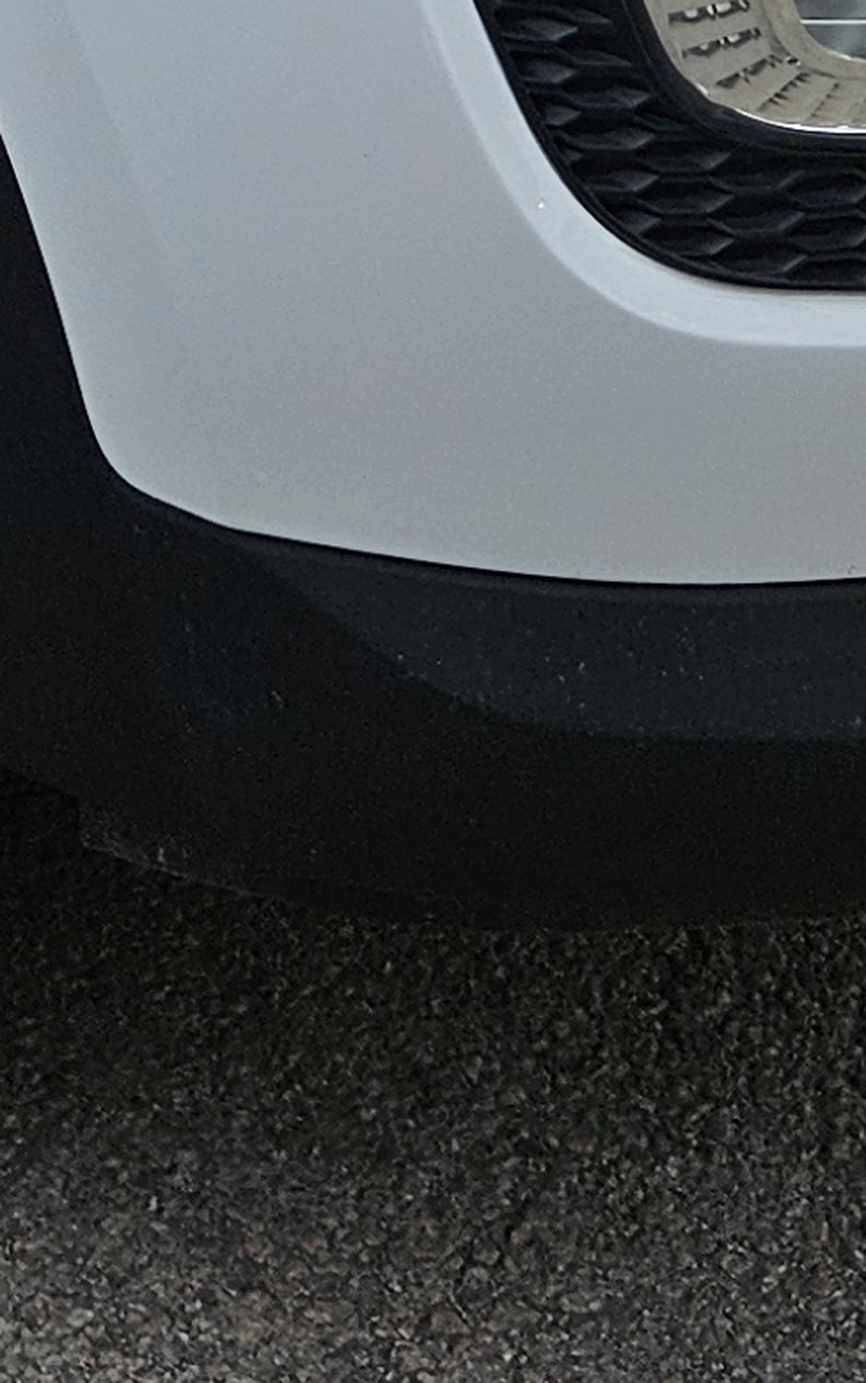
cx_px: -438
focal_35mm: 125
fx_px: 4717
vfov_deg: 14.4
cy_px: -1207
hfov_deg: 10.1
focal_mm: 5.4
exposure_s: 1/1628
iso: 32
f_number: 1.8
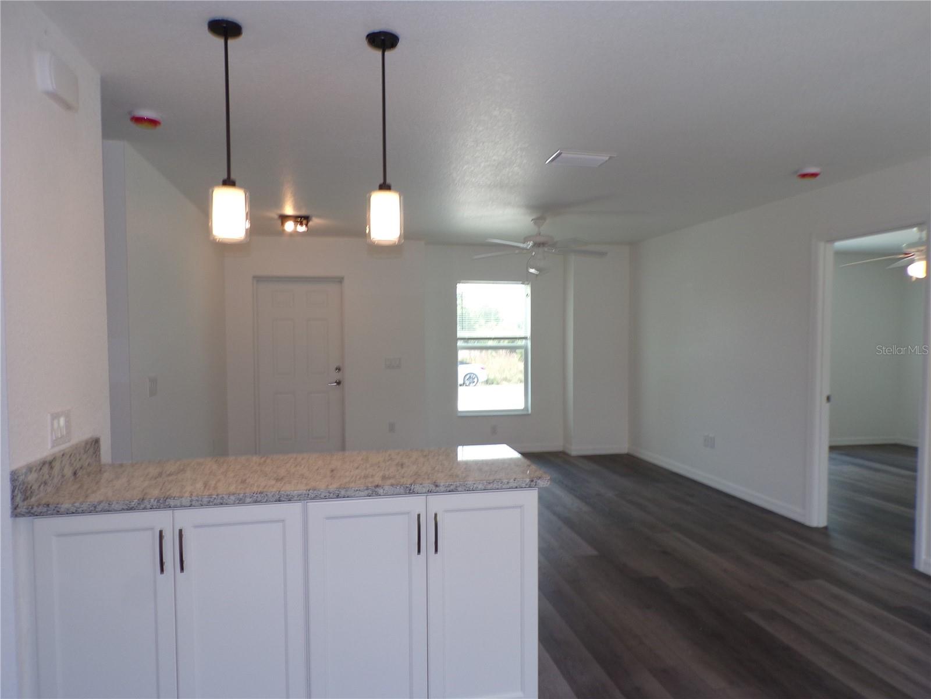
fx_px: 645
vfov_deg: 56.8
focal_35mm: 24
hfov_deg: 71.6
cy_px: 350
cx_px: 466
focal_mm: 4.3
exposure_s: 1/38
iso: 80
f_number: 4.3
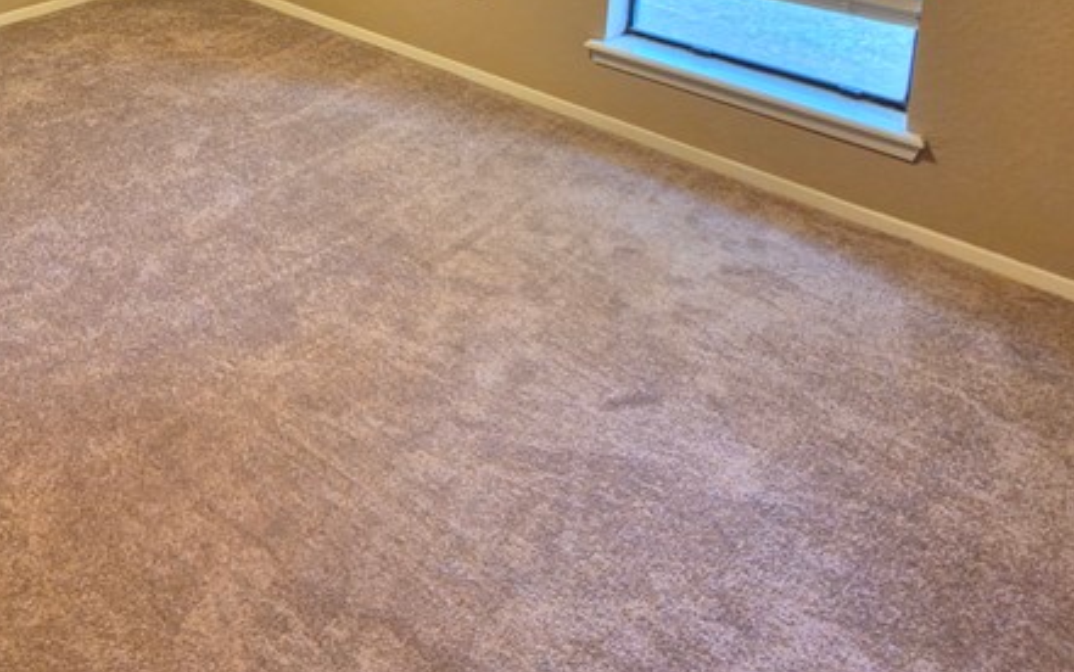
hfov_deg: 54.1
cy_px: -185
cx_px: 163
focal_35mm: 32
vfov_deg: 31.3
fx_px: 937
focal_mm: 2.2
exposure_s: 1/60
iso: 320
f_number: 1.9
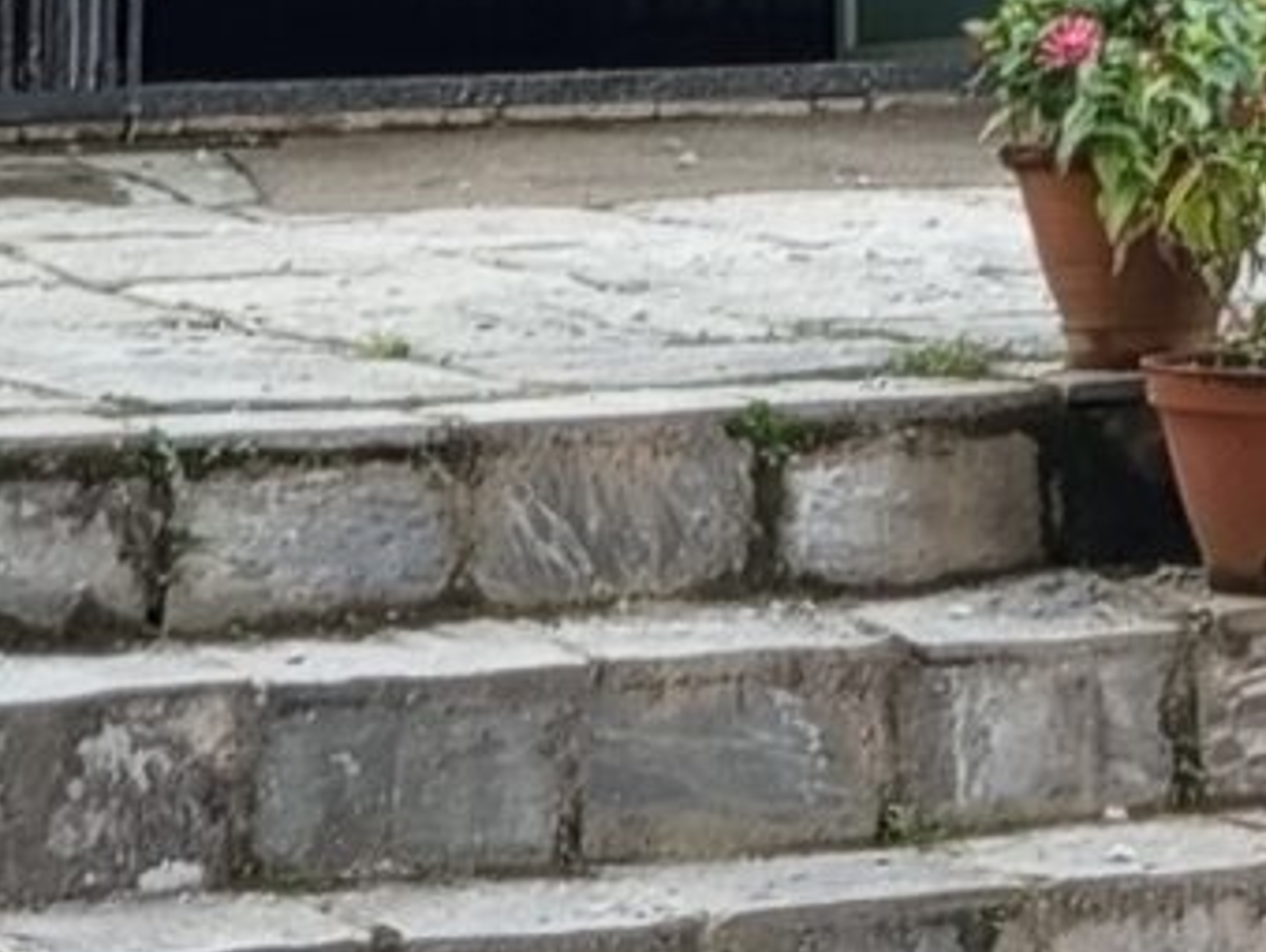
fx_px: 6627
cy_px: -2621
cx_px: 1008
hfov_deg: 10.9
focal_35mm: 181
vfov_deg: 6.8
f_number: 1.7
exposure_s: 1/100
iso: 120
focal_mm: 5.24
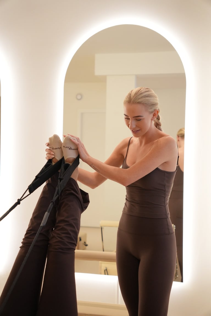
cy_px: 158
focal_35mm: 55
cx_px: 106
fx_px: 480
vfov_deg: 36.5
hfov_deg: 24.8
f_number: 2.8
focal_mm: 36.4
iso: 800
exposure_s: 1/60
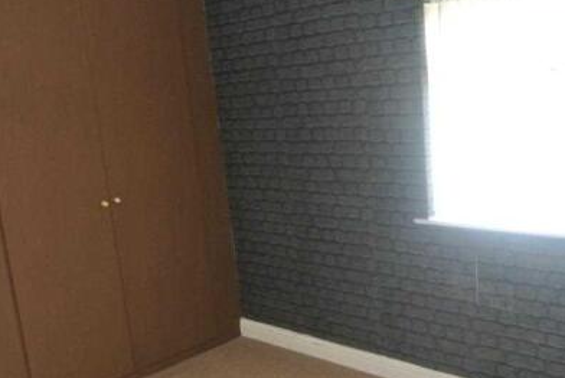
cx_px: 191
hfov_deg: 43.0
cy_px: 236
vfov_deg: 29.8
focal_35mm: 45
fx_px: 707
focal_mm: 10
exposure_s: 1/60
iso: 720
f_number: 3.5
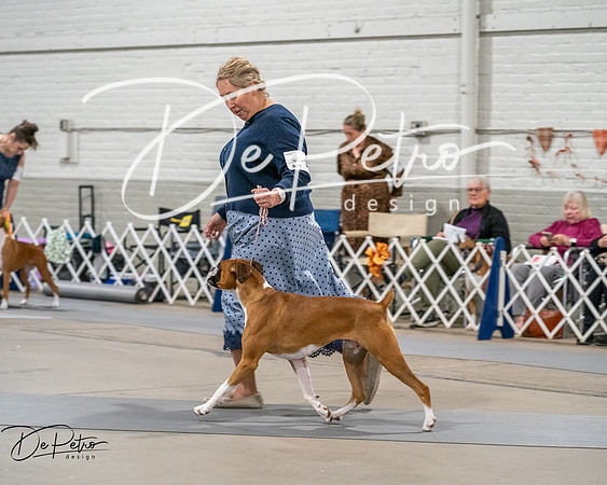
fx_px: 2063
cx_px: 304
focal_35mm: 115
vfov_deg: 13.4
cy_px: 242
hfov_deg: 16.7
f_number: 3.5
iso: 6400
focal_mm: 102
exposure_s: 1/250
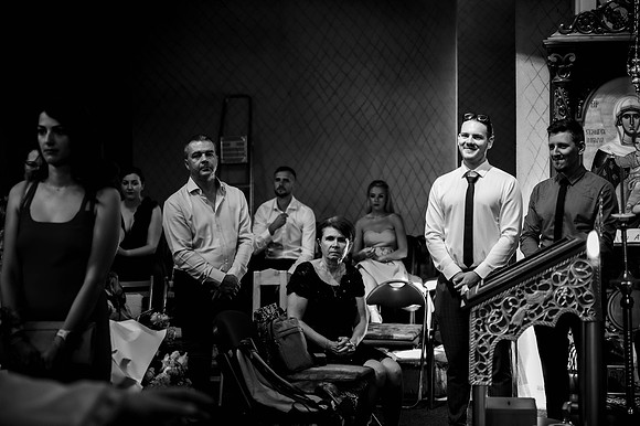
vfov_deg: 18.7
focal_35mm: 73
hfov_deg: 27.8
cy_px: 213
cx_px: 313
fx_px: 1293
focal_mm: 70
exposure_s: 1/100
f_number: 2.8
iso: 1600
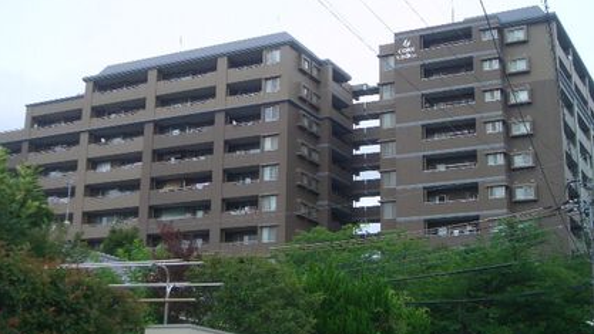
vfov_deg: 21.1
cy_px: 146
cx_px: 296
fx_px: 898
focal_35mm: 57
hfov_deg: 36.6
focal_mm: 6.9
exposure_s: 1/320
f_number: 4.6
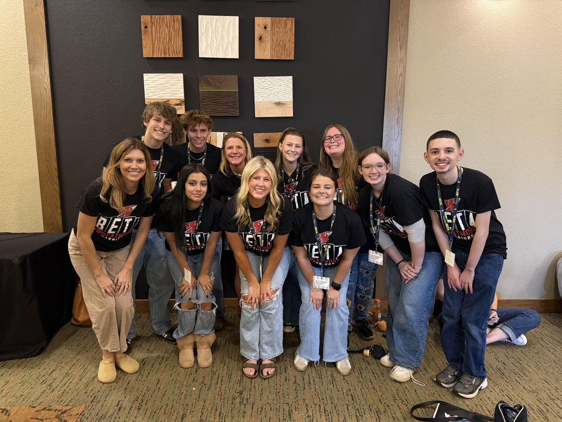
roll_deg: -0.1
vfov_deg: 56.8
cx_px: 281
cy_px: 211
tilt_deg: -10.7
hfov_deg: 71.6
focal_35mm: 24
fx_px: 390
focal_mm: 6.76
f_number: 1.78
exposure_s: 1/60
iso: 640
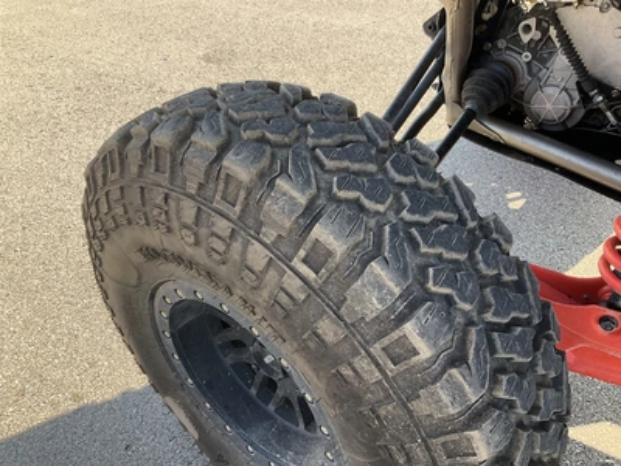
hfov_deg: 61.7
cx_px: 310
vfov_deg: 48.2
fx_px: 520
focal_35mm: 29
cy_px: 233
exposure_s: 1/309
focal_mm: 3
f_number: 1.8
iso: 25
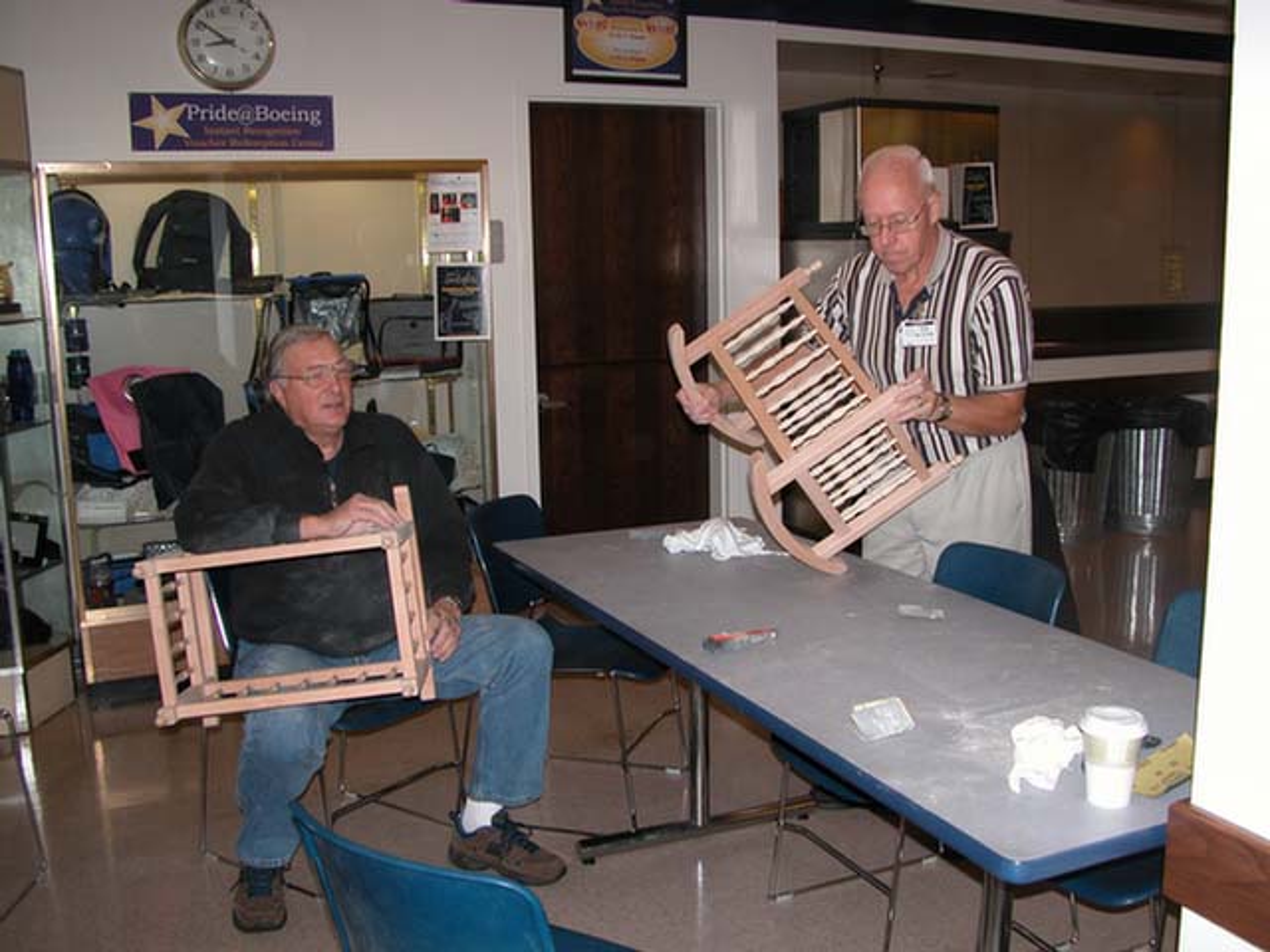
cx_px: 635
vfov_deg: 41.8
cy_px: 476
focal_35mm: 34
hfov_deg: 54.0
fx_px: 1247
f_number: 2.8
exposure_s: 1/60
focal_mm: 8.9
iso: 100
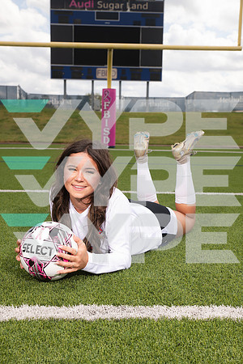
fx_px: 466
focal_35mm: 46
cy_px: 182
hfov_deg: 29.2
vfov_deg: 42.7
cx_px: 122
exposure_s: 1/320
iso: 125
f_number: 7.1
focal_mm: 46
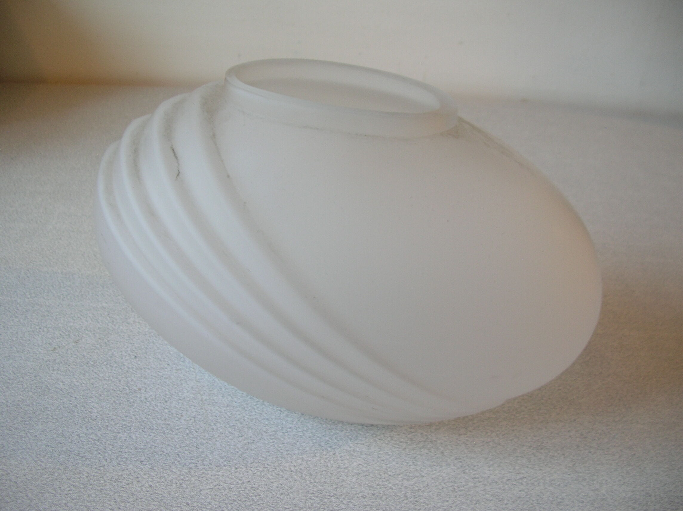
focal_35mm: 35
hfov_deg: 52.7
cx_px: 342
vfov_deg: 40.6
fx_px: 690
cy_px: 256
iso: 50
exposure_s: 1/6.3
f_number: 2.8
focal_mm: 5.8
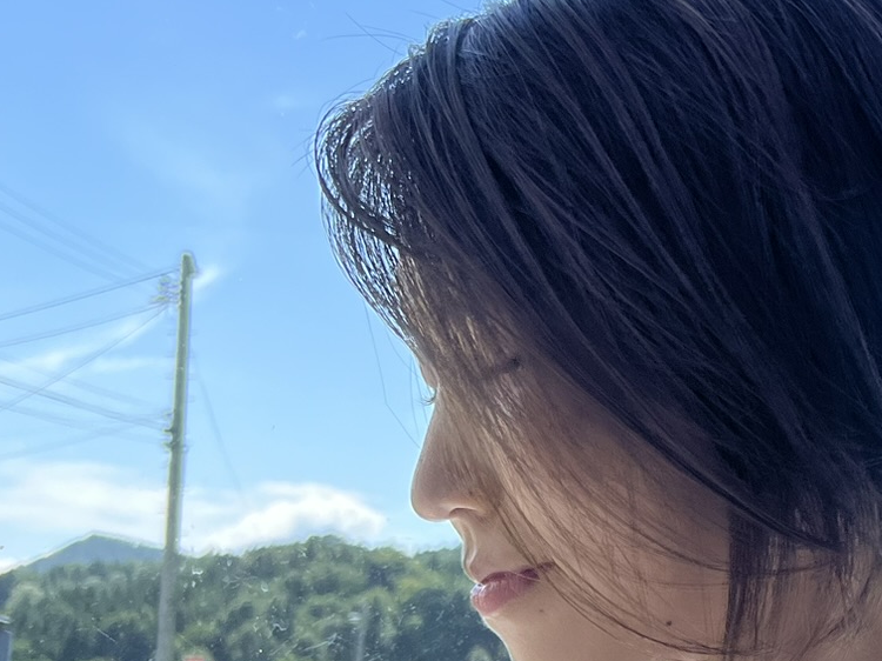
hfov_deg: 24.1
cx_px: 1136
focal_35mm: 71
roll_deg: -0.3
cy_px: 376
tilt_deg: +9.4
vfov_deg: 20.7
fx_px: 1808
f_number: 1.5
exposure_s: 1/2841
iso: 50
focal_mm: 5.7
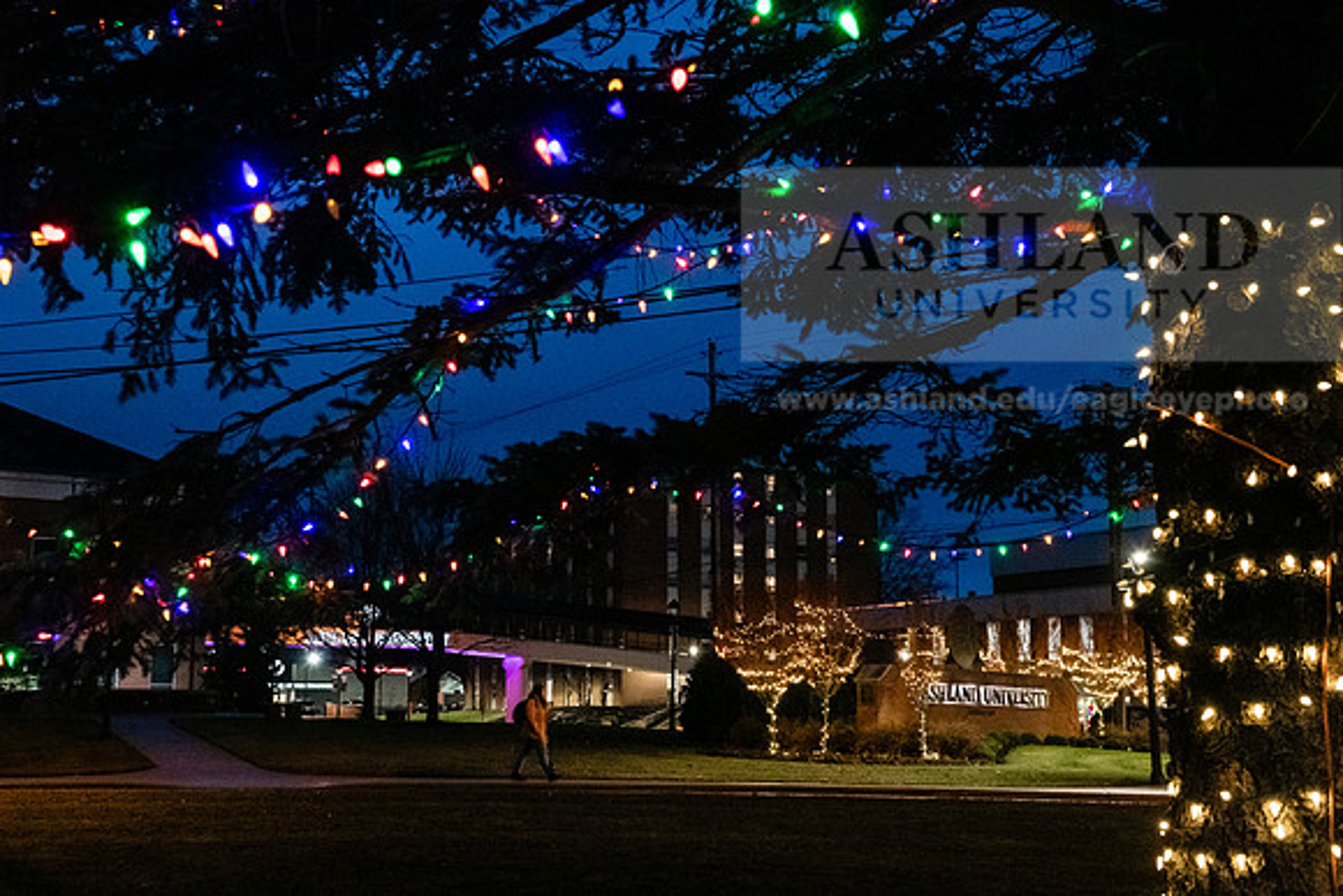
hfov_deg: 36.2
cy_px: 448
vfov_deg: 24.6
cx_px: 672
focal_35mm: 55
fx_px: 2052
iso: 3200
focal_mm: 55
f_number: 8
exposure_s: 1/30
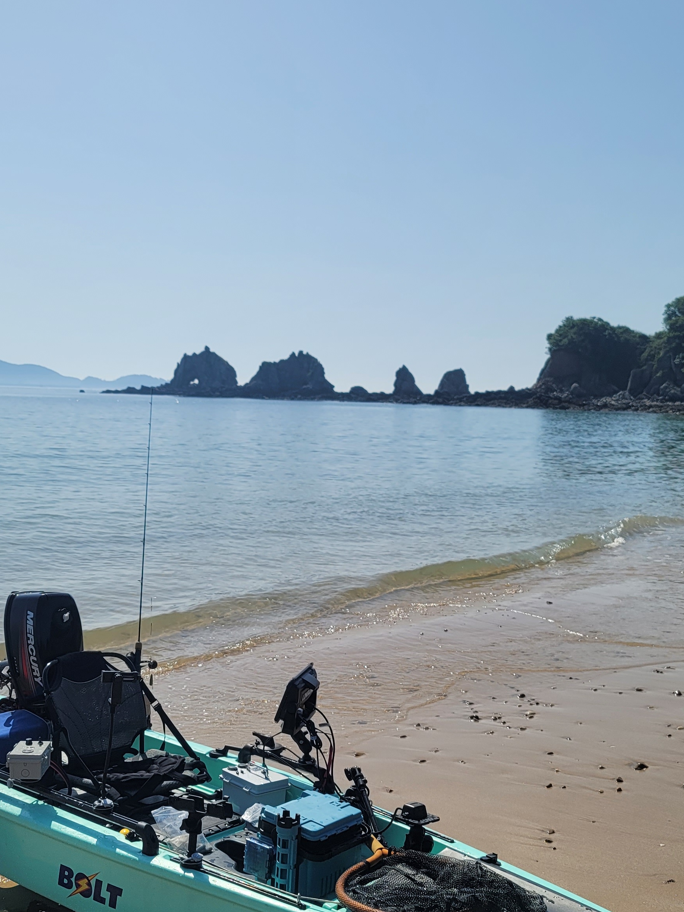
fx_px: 1133
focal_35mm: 43
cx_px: 295
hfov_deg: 33.5
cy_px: 550
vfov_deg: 43.6
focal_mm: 7
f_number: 1.8
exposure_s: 1/2071
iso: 20
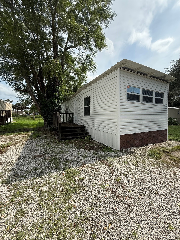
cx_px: 90
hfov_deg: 85.7
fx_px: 97
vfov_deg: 102.1
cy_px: 120
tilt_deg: -2.4
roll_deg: -1.0
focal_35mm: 14
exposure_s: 1/1901
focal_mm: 2.22
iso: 64
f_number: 2.2
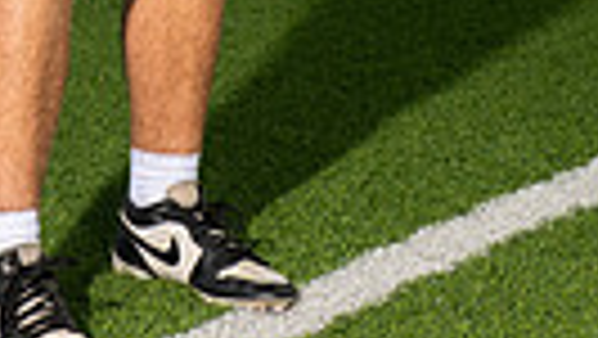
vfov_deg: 6.3
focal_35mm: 184
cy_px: -496
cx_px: 157
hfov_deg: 11.7
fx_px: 2919
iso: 200
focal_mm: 52
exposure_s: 1/320
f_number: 7.1
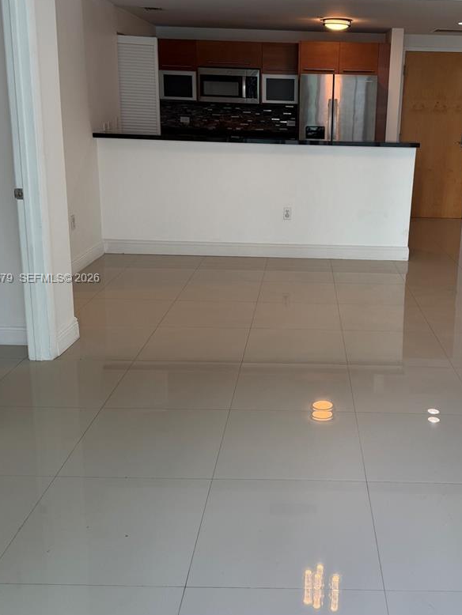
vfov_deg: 50.1
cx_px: 309
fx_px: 658
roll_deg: -1.9
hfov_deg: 38.2
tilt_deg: -14.9
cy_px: 279
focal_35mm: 37
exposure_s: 1/189
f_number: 1.78
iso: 100
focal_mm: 6.76
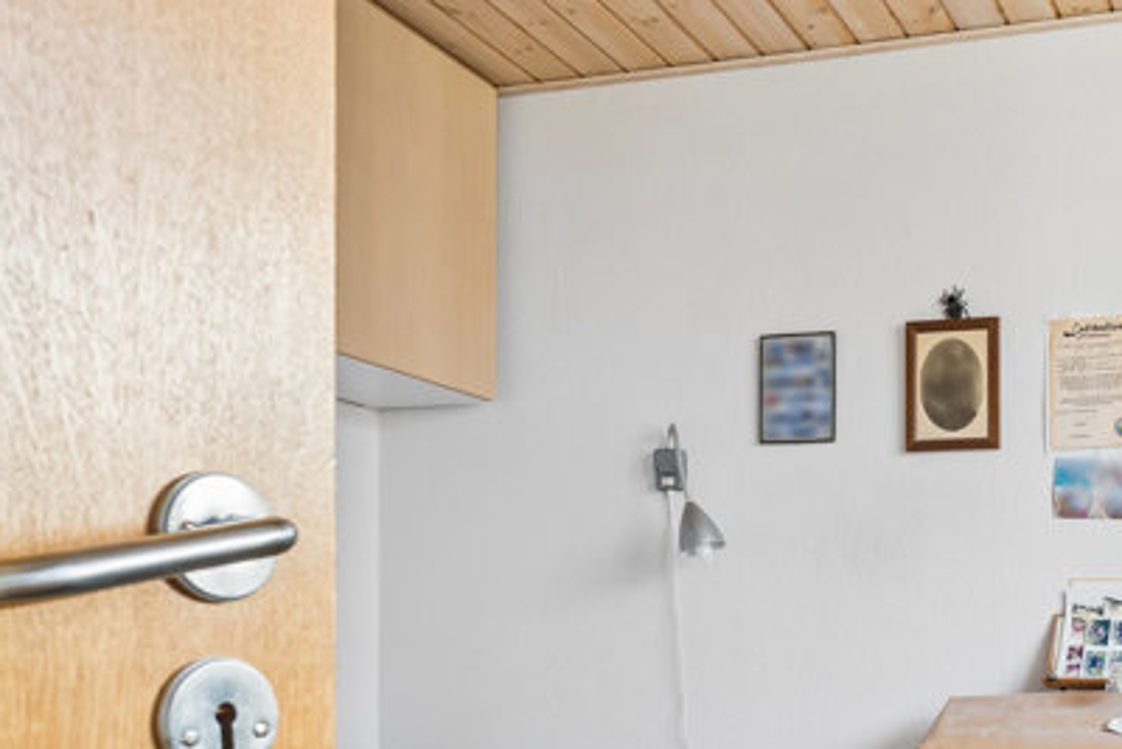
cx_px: 1063
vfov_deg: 32.7
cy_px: 655
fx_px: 1216
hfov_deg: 43.9
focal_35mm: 39
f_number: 8
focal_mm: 13
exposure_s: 2.5
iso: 200
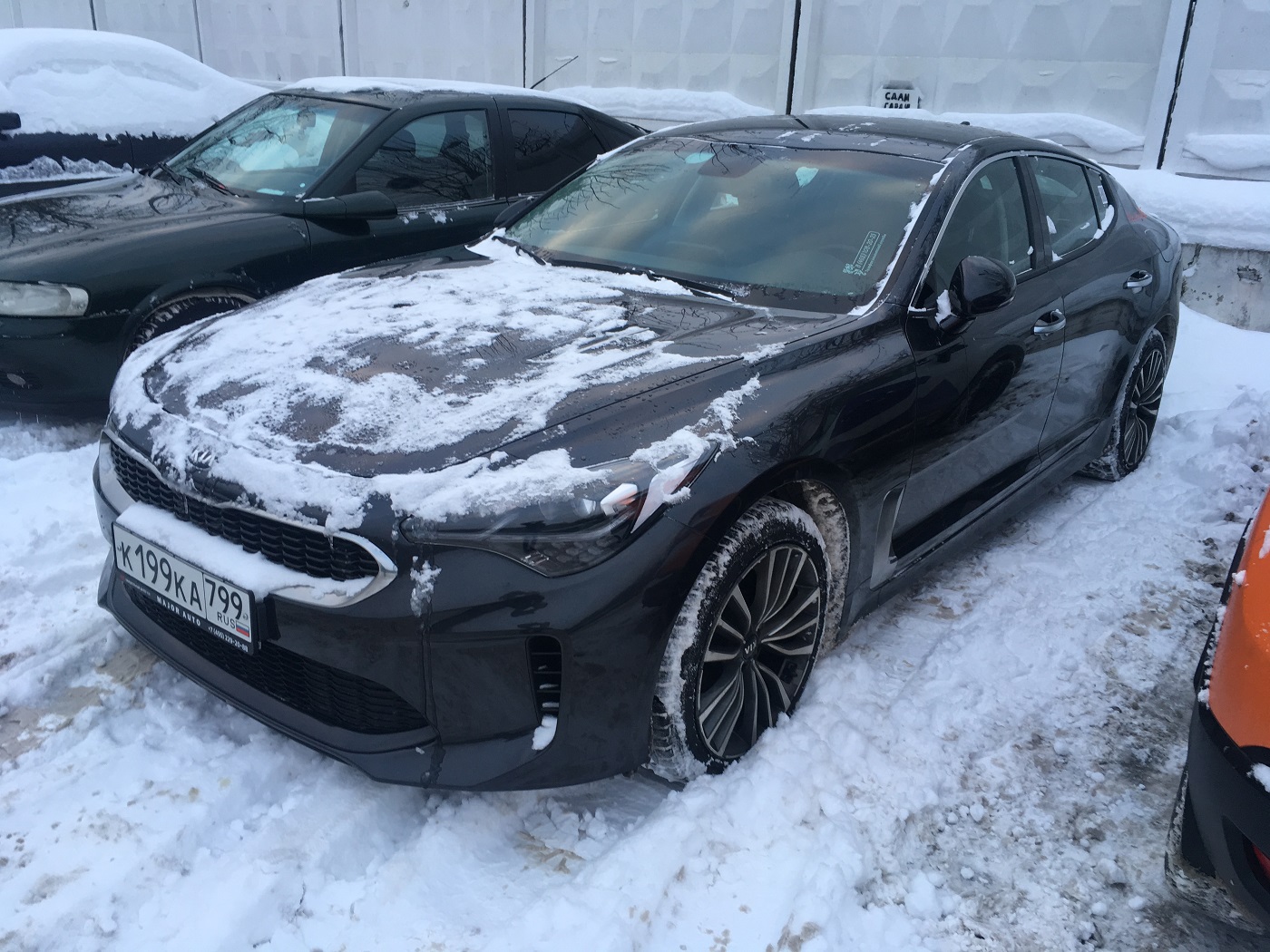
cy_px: 476
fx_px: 1064
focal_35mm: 29
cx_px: 635
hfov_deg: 61.7
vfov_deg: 48.2
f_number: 2.2
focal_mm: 4.15
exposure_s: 1/100
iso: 32
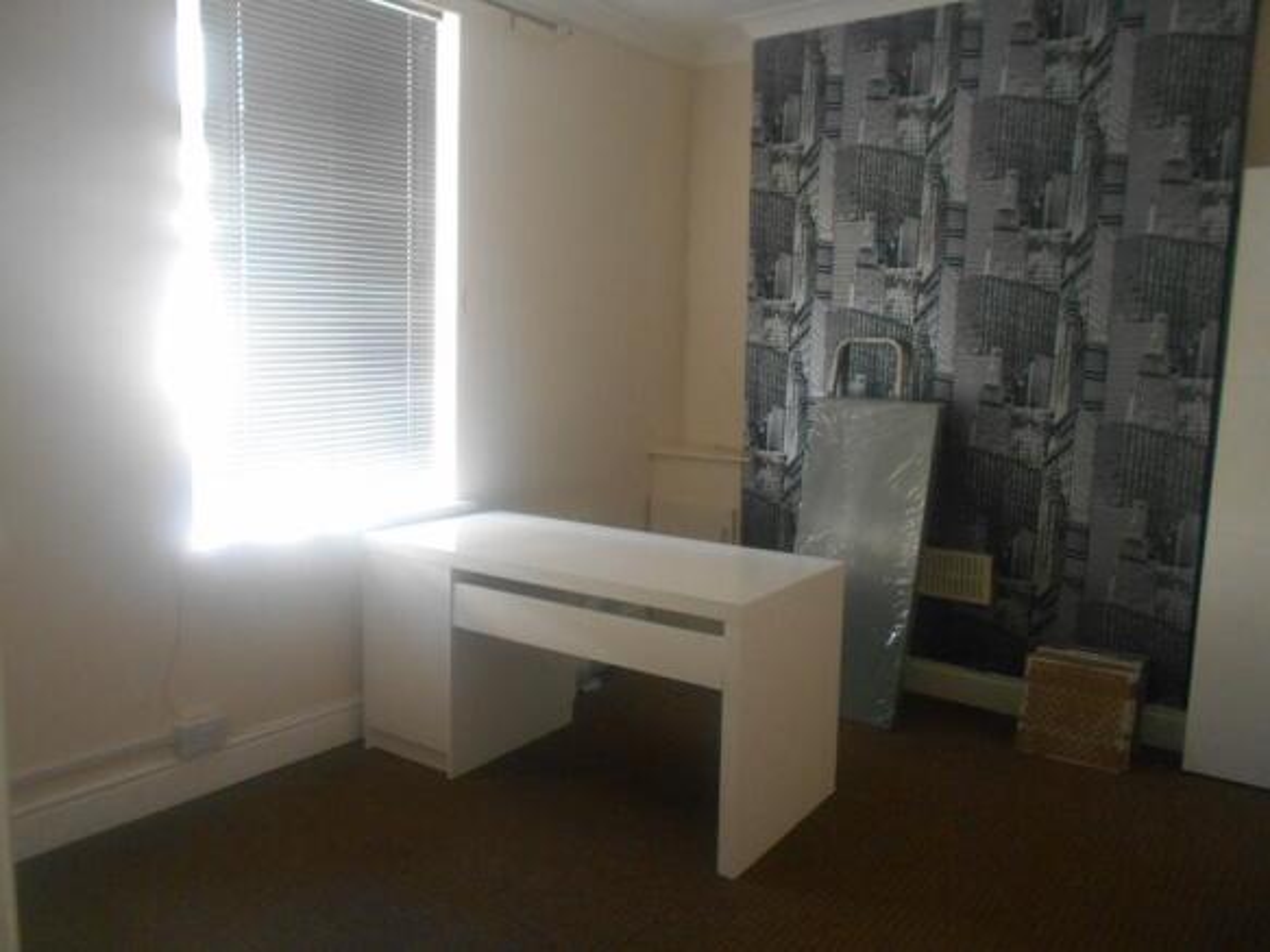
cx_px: 635
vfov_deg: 53.0
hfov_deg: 67.3
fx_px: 954
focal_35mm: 26
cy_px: 476
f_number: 3.2
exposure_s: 1/25
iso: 400
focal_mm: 4.6
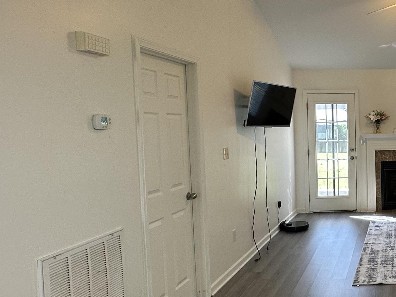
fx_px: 400
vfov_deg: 40.7
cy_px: 139
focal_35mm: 35
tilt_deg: -3.7
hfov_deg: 43.5
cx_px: 412
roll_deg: +1.0
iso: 125
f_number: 2.2
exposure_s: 1/120
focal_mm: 2.22
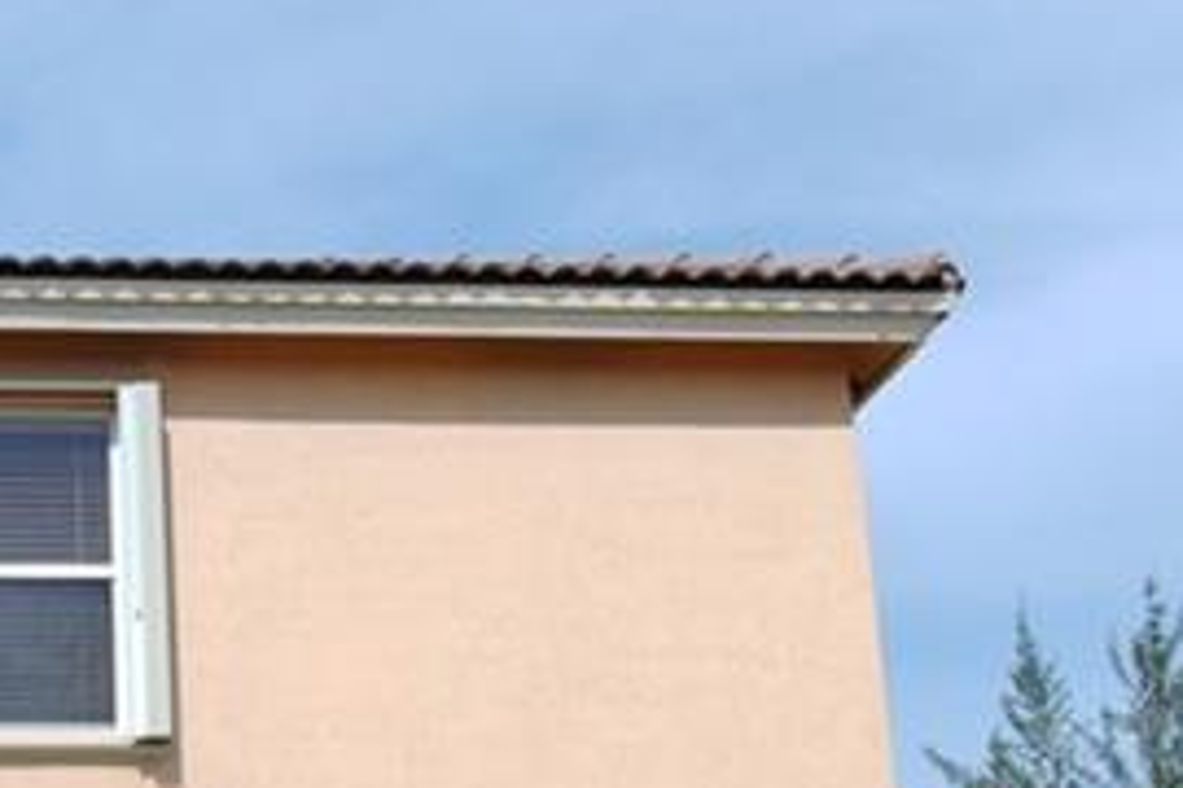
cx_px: -110
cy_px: 595
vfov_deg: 17.0
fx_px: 2627
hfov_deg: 23.8
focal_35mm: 80
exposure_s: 1/200
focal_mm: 9
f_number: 7.1
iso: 50
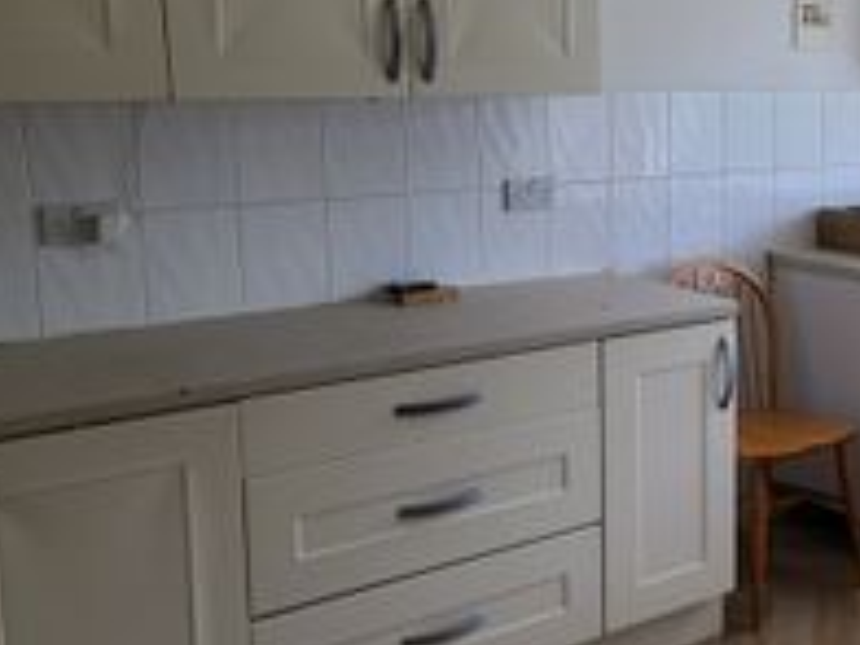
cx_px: 777
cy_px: 259
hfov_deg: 35.3
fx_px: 1267
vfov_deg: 28.5
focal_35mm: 51
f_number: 1.8
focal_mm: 7
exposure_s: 1/120
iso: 40
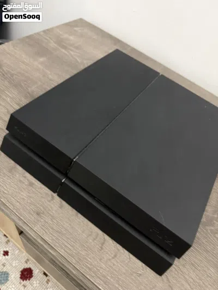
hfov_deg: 56.8
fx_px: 201
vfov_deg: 71.6
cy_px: 145
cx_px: 109
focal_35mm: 24
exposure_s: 1/31
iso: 1000
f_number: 1.78
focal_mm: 6.76
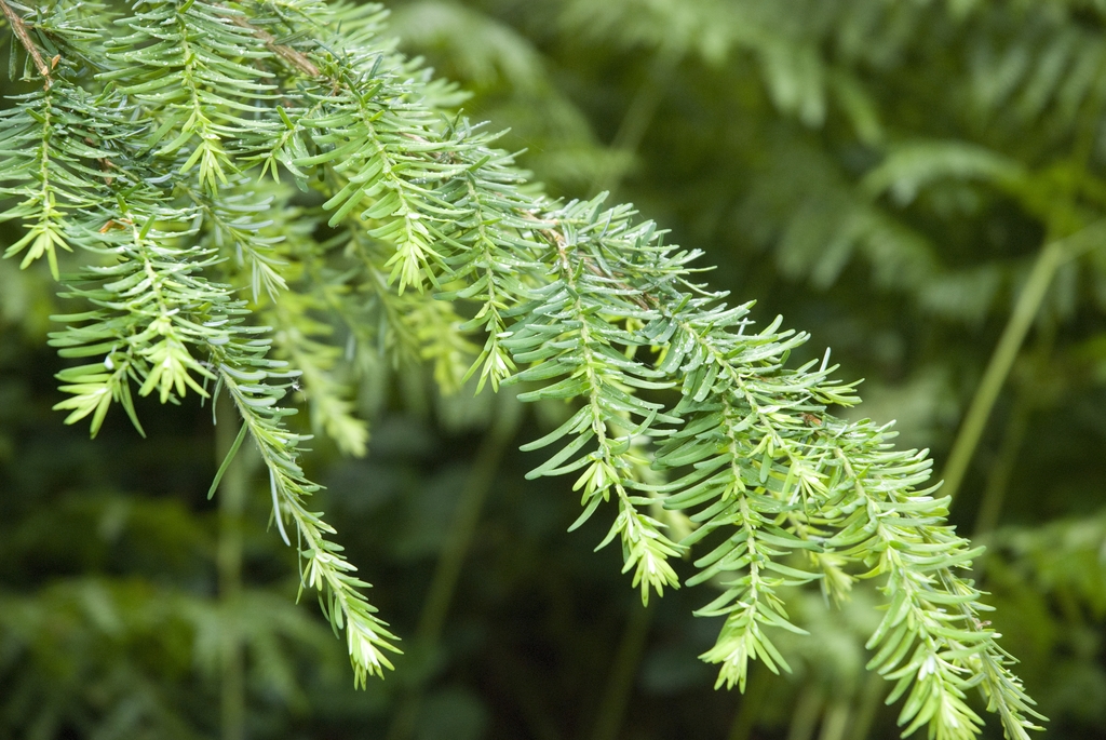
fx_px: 3229
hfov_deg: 19.4
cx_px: 553
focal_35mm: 105
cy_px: 370
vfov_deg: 13.1
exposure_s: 1/60
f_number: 5.6
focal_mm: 70
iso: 320
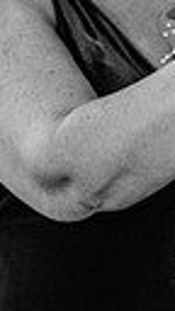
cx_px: 323
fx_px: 1122
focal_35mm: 136
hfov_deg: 8.5
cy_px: 80
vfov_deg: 15.7
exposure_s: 1/200
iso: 1250
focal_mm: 37
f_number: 4.5
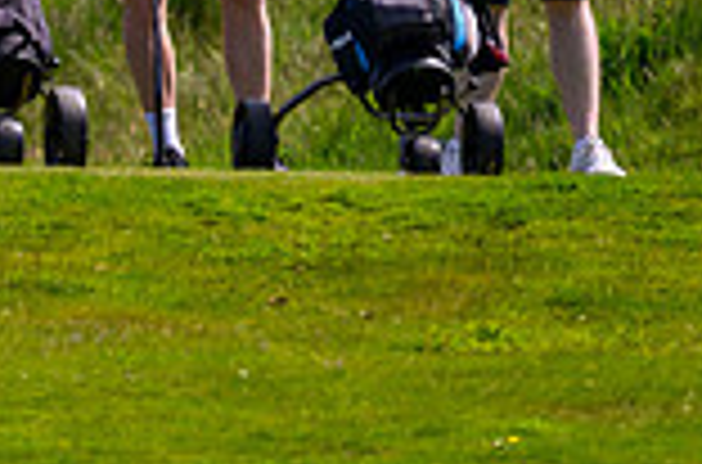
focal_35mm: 2779
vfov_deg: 0.5
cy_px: -487
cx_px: -528
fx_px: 54026
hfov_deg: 0.7
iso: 500
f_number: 4
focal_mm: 560
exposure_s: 1/2500
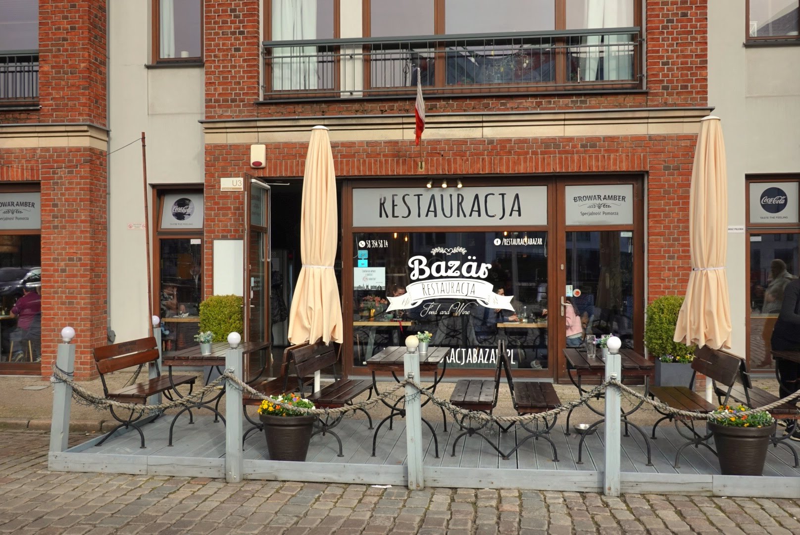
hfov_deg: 53.1
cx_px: 400
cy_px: 268
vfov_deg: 36.9
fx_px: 801
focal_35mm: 36
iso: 125
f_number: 3.5
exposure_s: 1/1000
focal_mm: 13.29
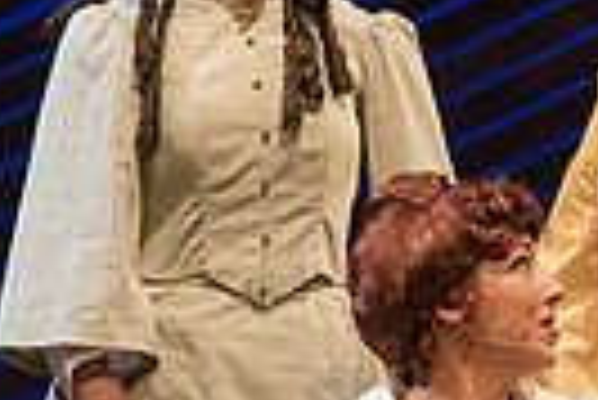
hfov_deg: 3.2
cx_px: 656
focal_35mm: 652
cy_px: 492
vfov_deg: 2.1
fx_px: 10842
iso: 4000
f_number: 4
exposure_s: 1/320
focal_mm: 150
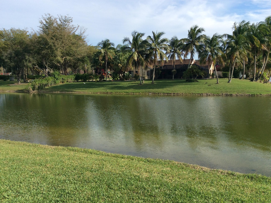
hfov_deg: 56.9
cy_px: 102
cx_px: 136
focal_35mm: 32
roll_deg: +1.6
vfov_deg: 44.1
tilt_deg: -8.0
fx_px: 250
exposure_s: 1/1121
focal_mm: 3.3
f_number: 2.4
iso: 32
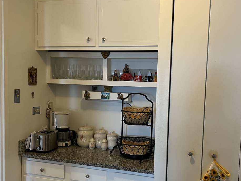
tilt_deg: -3.3
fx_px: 285
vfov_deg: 35.1
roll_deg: -1.8
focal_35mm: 41
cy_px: 106
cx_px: 126
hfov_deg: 45.8
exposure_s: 1/60
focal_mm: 5.1
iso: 250
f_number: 1.6
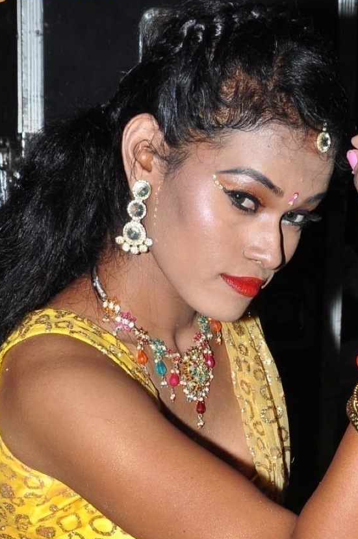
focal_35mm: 147
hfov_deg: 9.3
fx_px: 2200
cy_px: 549
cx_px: 277
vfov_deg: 13.8
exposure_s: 1/125
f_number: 13
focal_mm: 45
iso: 400
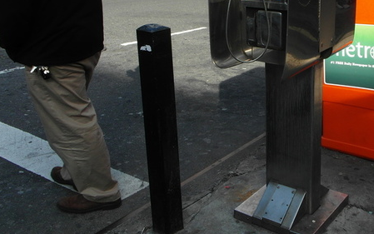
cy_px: 64
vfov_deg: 29.5
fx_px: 438
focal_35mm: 43
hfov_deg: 44.8
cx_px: 274
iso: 100
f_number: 4
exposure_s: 1/350
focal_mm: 4.1
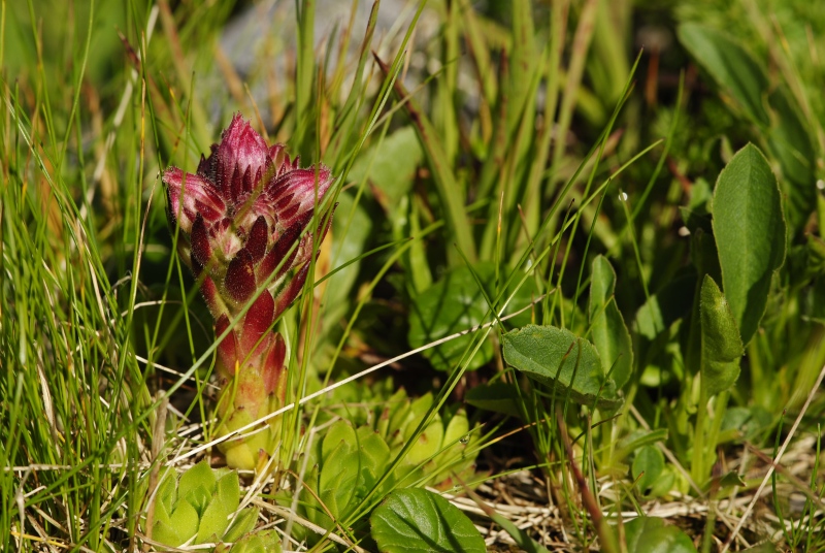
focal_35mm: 128
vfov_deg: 10.8
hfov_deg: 16.0
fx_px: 2926
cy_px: 276
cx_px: 412
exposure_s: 1/250
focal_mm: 85
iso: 100
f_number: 9
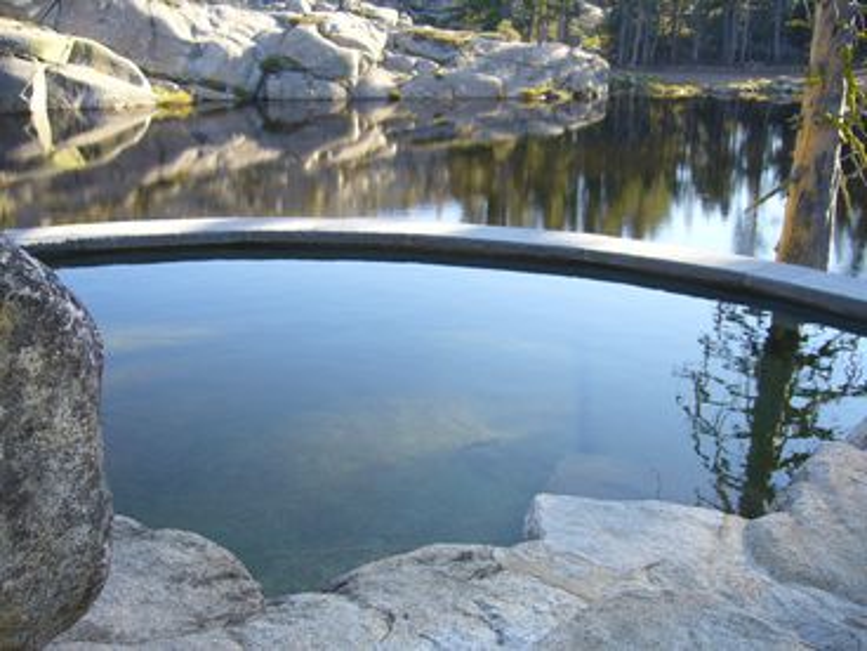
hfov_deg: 52.6
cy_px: 326
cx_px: 434
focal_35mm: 35
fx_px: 877
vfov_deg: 40.7
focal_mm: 5.8
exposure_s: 1/125
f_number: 2.8
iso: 80
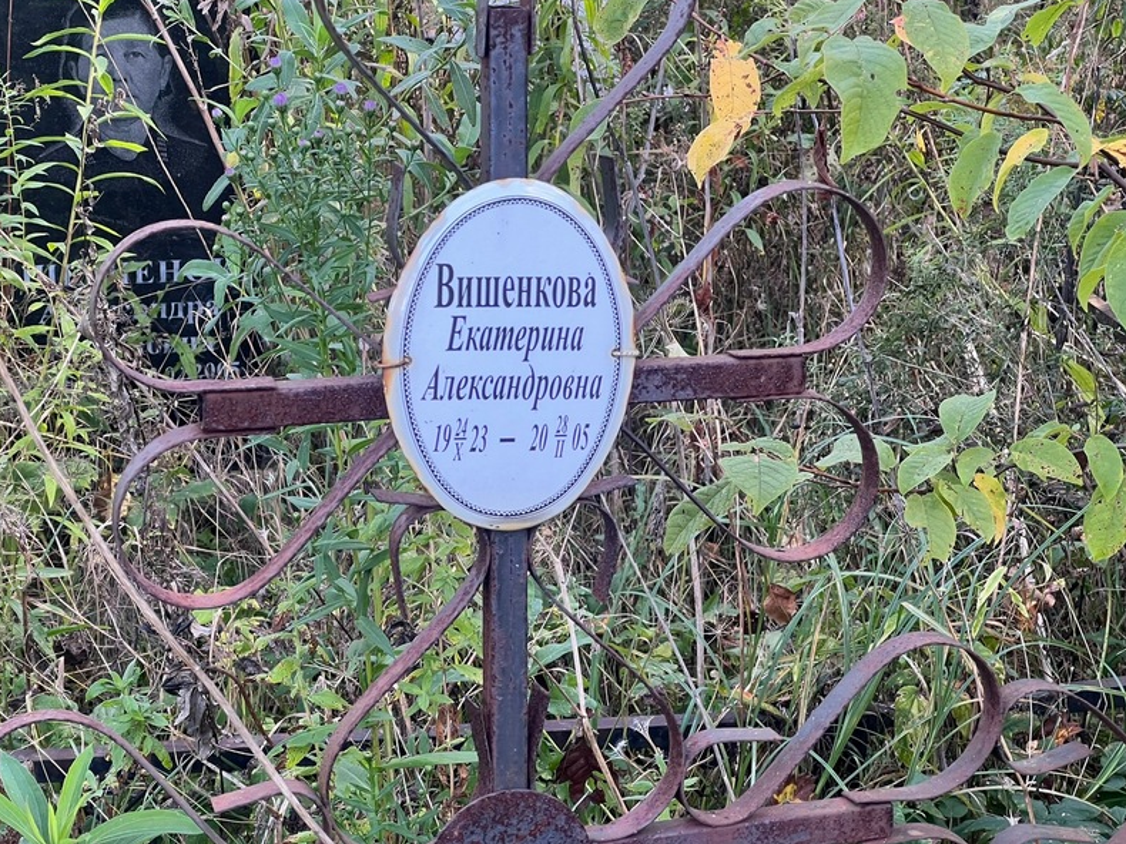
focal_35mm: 78
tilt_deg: -19.6
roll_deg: -0.7
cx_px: 564
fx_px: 2536
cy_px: 419
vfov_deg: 18.9
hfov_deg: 25.0
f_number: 2.8
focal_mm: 9
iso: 80
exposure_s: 1/99
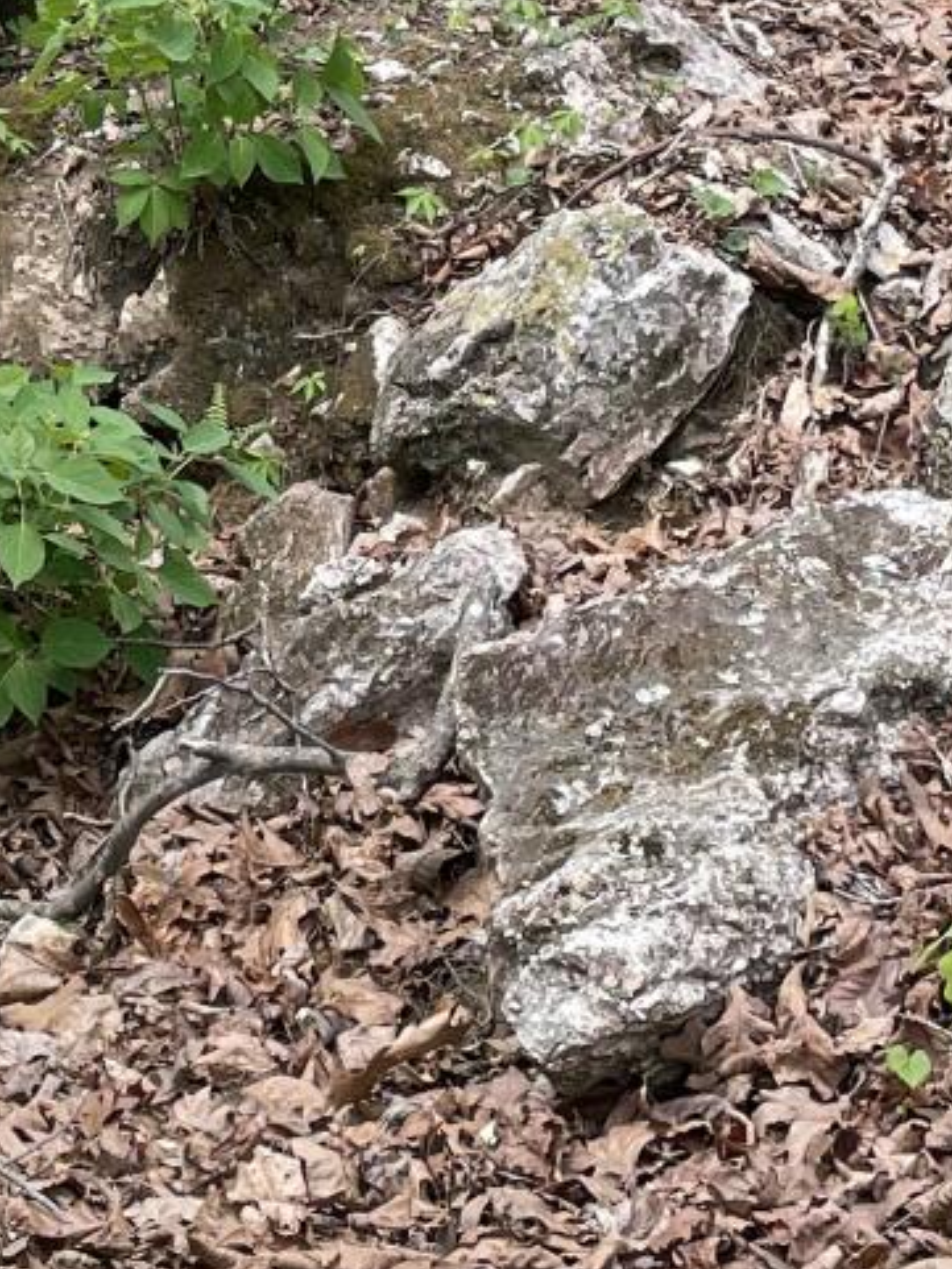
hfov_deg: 13.1
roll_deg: +0.3
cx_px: -372
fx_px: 3958
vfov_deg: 17.4
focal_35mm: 108
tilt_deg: +2.9
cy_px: -259
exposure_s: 1/509
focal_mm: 4.2
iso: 32
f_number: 1.6
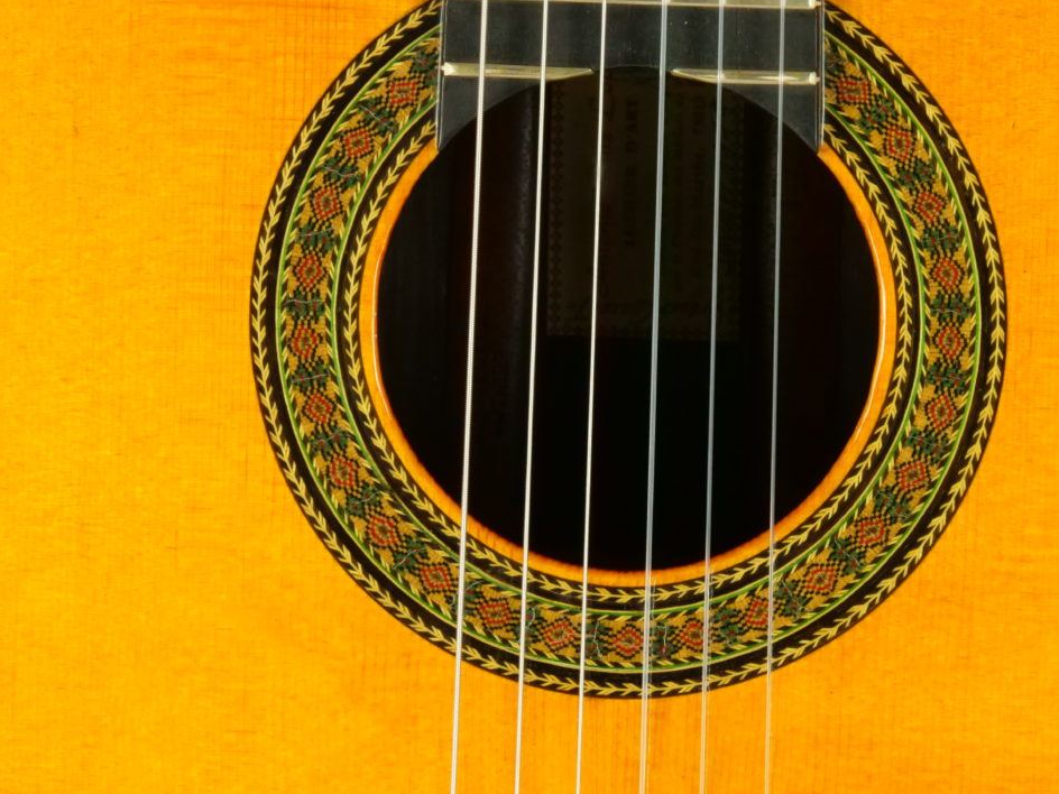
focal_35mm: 226
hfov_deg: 8.8
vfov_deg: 6.6
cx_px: 597
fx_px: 6914
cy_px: 372
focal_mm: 100
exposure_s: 1/40
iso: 3200
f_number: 14
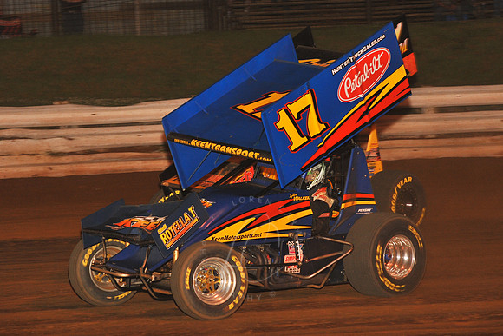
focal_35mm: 135
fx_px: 1887
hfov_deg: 15.2
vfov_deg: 10.2
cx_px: 252
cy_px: 168
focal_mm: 135
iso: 1000
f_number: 6.3
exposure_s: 1/320
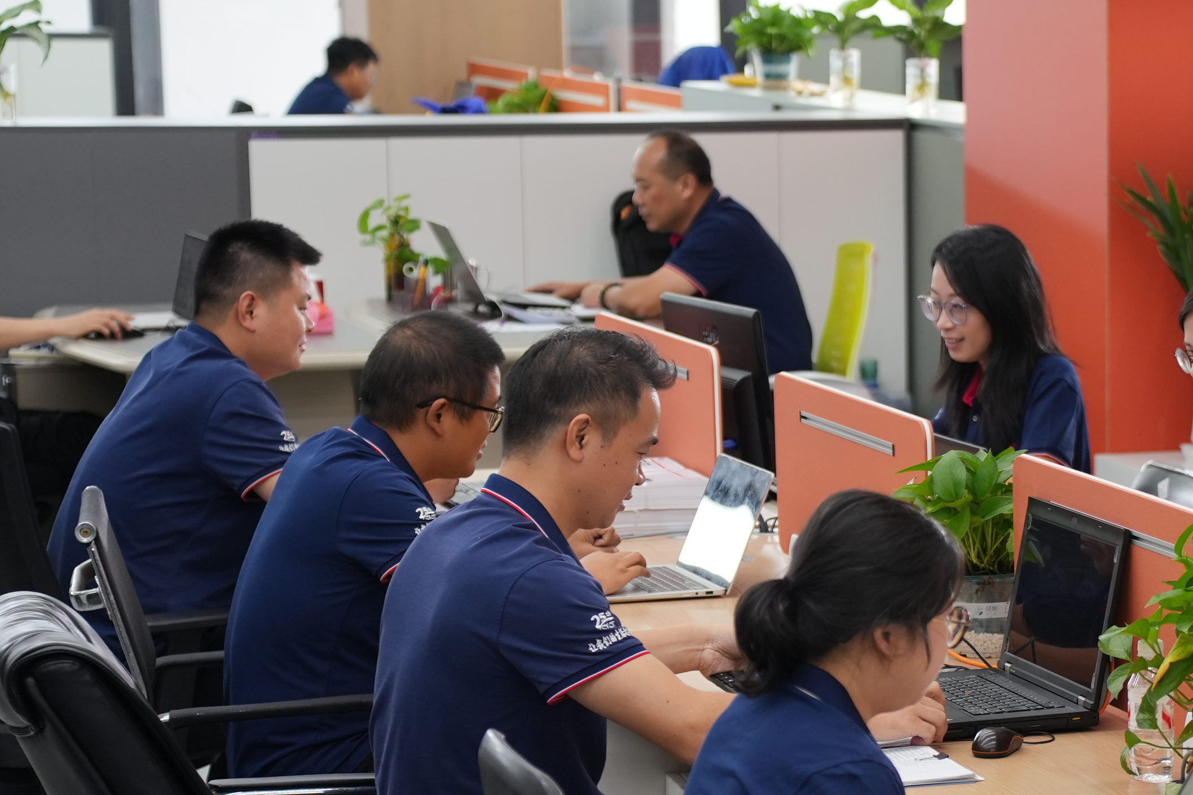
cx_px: 1074
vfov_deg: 9.4
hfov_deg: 13.9
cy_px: 569
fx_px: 4838
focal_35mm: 146
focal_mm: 67
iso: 640
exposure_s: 1/160
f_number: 3.5
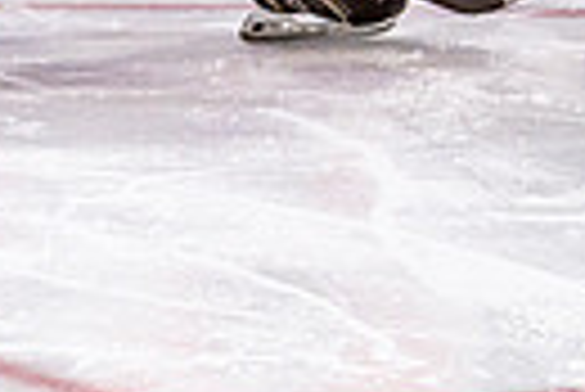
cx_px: 170
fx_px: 8915
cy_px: -269
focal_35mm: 548
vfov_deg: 2.5
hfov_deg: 3.8
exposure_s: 1/640
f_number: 2.8
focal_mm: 105
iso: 800
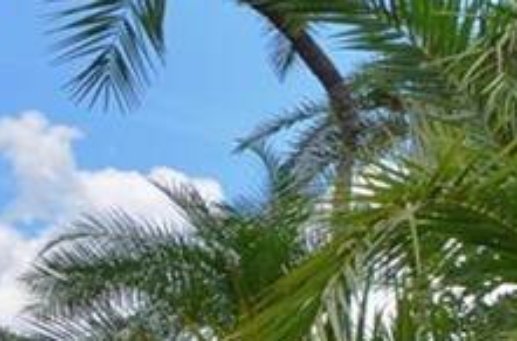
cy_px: 431
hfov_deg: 7.1
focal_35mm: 261
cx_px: 1514
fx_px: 3738
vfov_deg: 5.2
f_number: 8
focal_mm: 24
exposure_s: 1/250
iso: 100
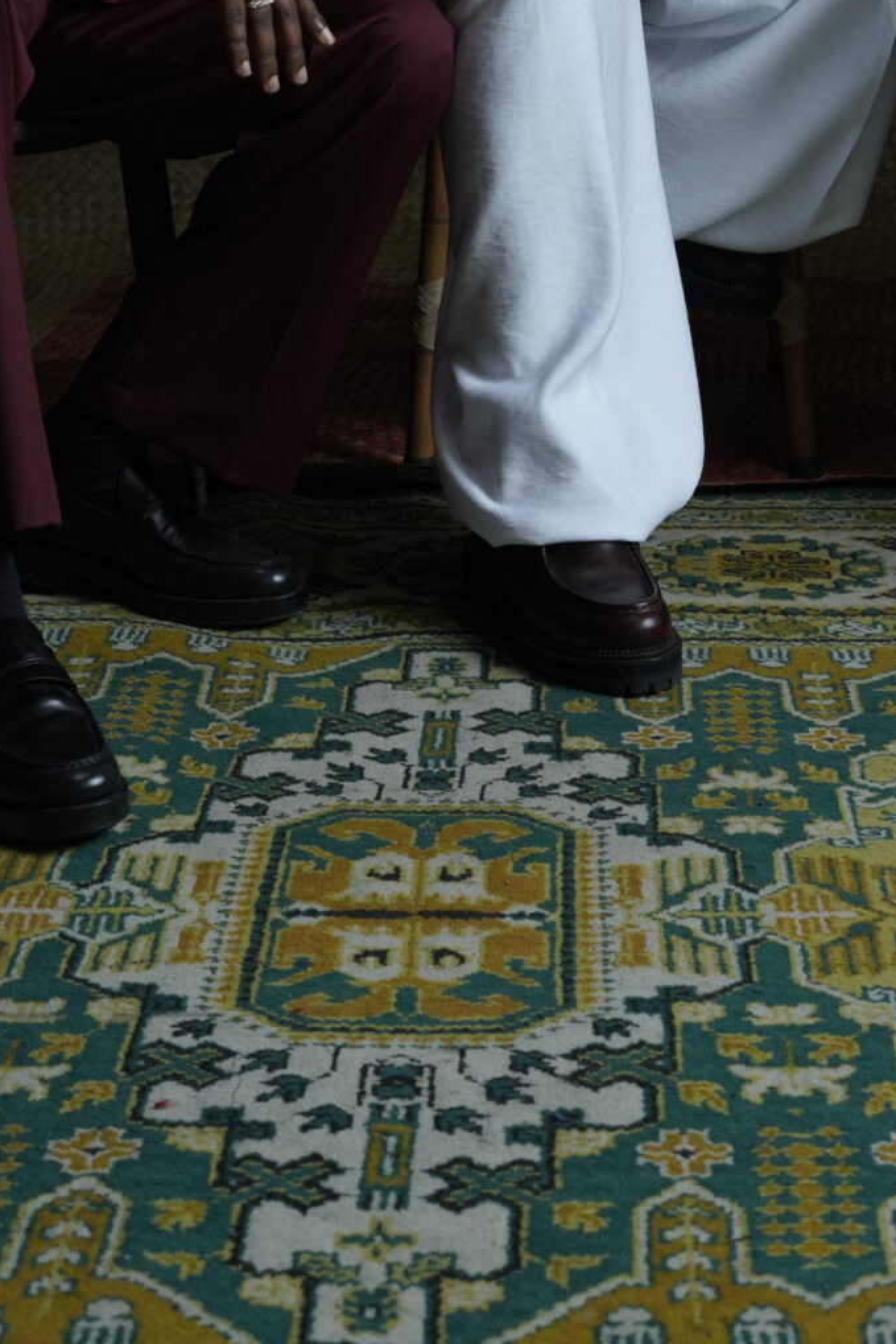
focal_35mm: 88
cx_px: 584
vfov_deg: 21.4
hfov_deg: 15.5
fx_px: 3284
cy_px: -304
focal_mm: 35
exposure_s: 1/200
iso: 800
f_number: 5
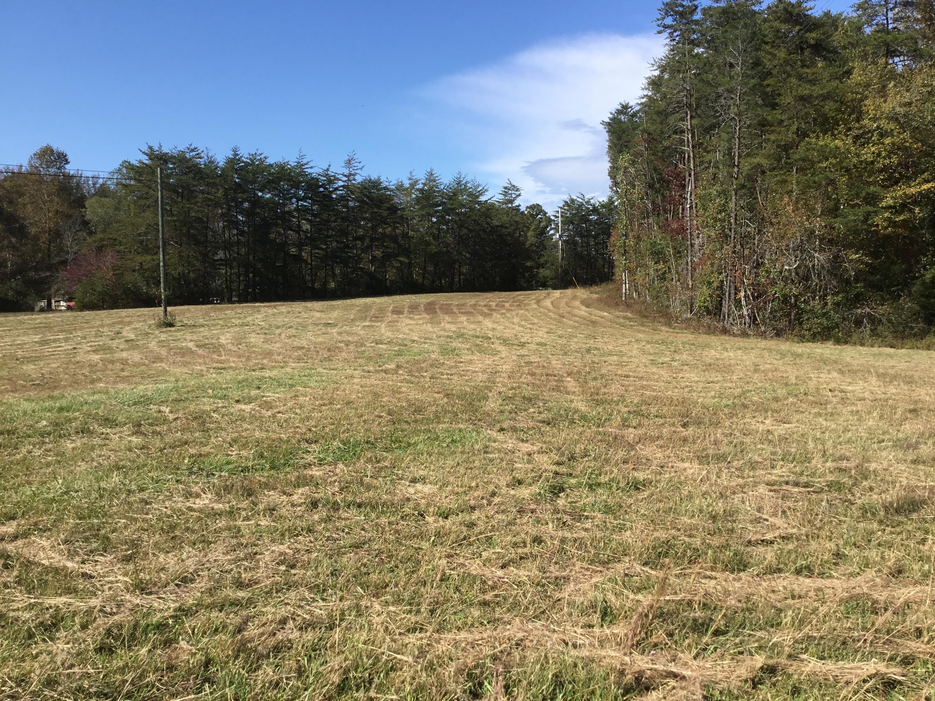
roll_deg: +0.7
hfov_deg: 58.4
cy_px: 350
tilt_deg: -4.3
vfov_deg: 45.4
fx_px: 837
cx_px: 468
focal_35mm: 31
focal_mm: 3.3
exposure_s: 1/1199
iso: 25
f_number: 2.4
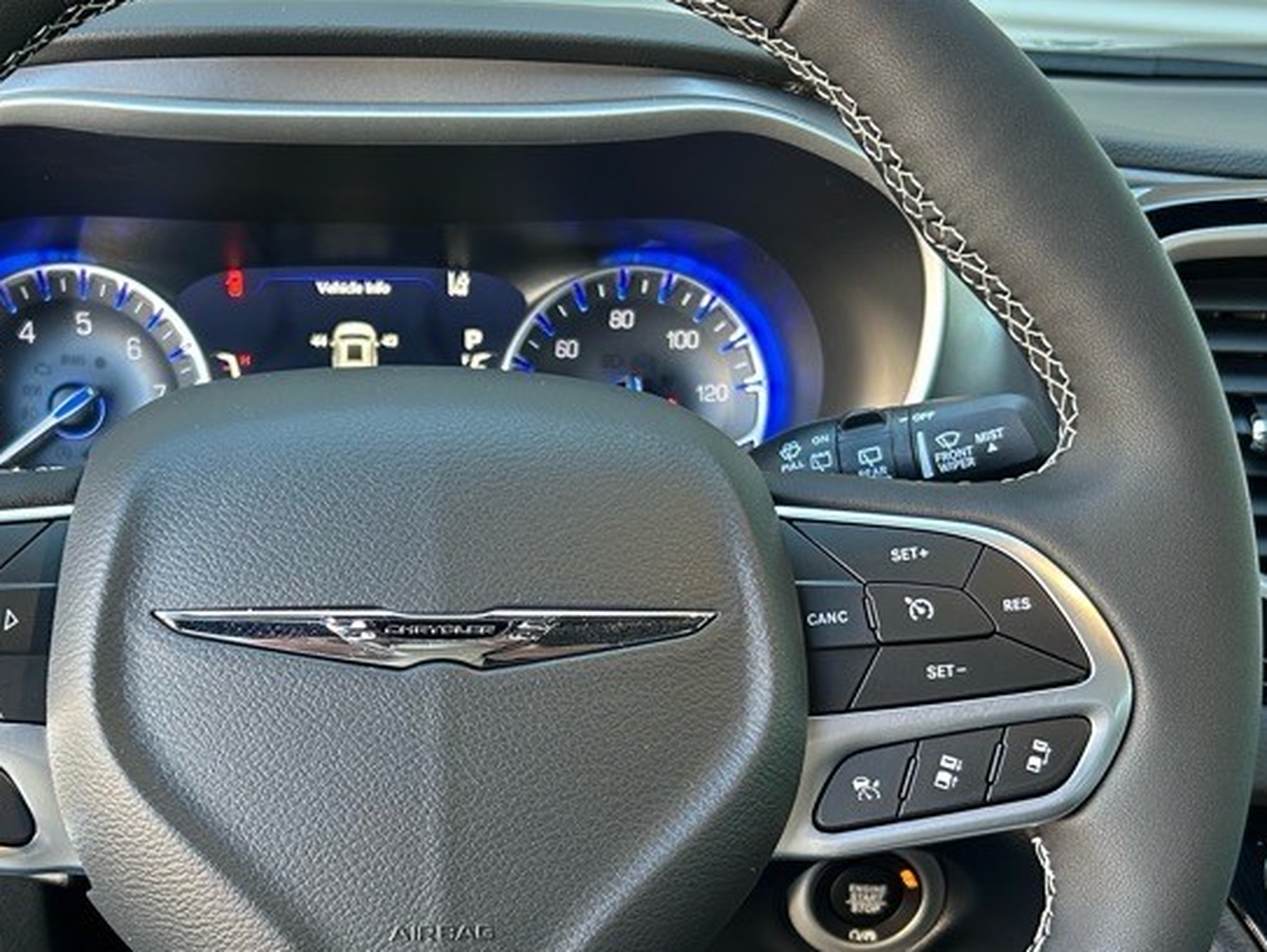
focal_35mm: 49
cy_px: 646
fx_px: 1795
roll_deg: -0.8
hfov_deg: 38.5
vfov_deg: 29.5
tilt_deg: -21.9
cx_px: 434
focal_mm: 5.7
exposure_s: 1/101
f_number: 1.5
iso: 125
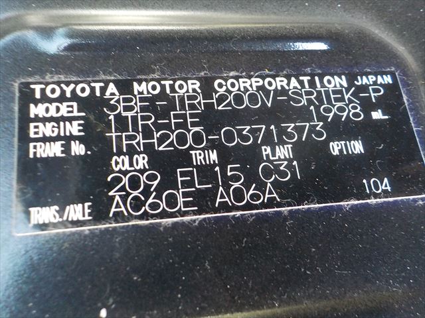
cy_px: 159
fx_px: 368
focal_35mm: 30
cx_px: 212
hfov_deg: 60.0
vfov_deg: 46.8
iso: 400
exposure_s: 1/30
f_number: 3.3
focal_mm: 4.1
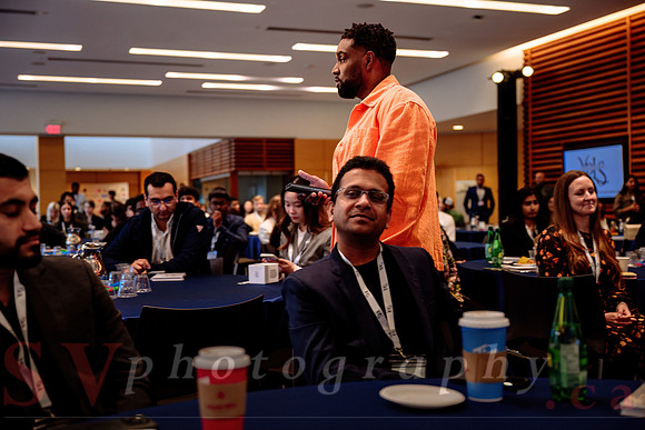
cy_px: 215
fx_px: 771
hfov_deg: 45.4
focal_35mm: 43
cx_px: 322
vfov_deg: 31.2
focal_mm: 43
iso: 800
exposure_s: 1/100
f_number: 2.8
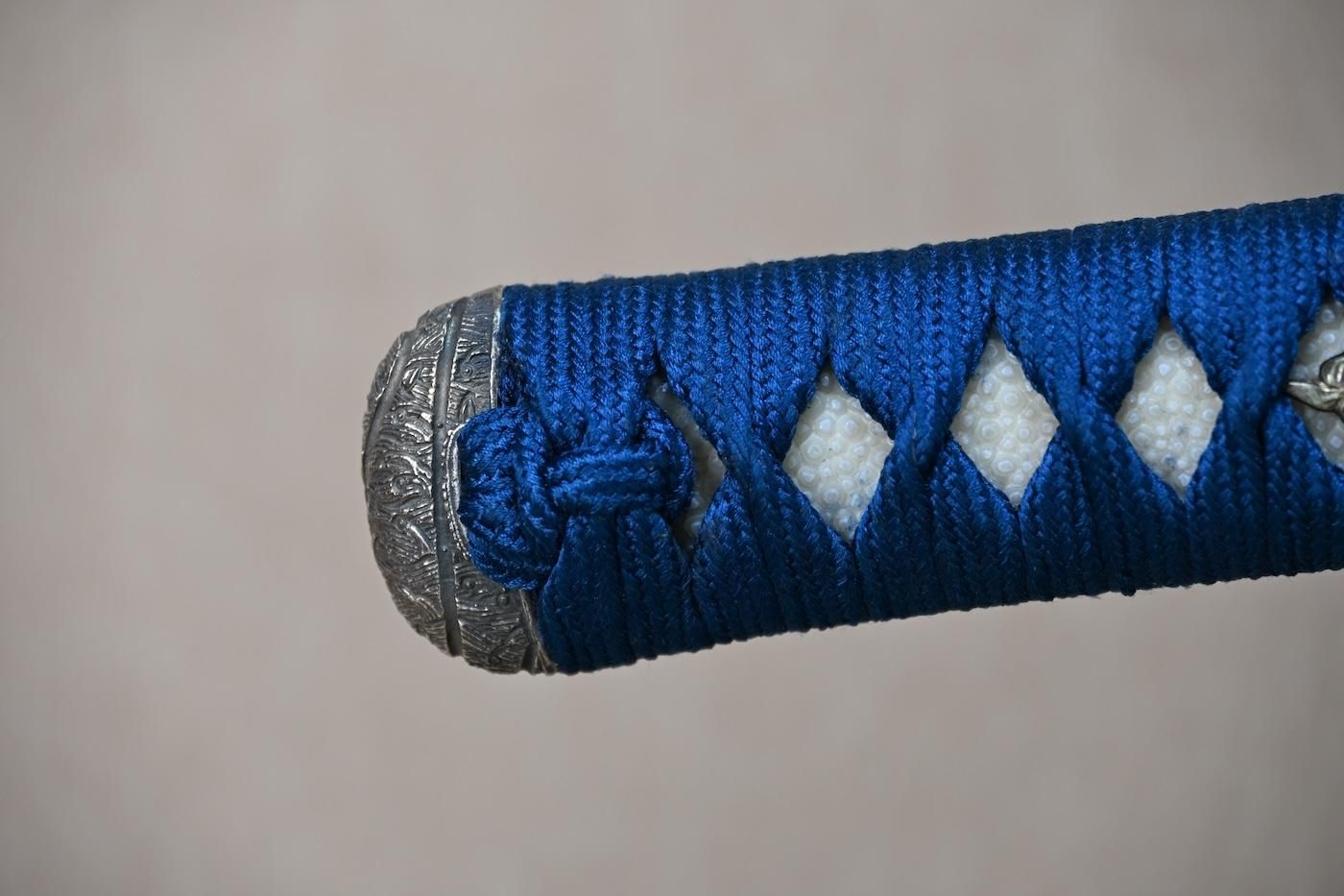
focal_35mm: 172
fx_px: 6439
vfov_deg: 8.0
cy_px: 448
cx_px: 672
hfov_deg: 11.9
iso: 125
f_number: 6
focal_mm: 115
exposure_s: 1/3
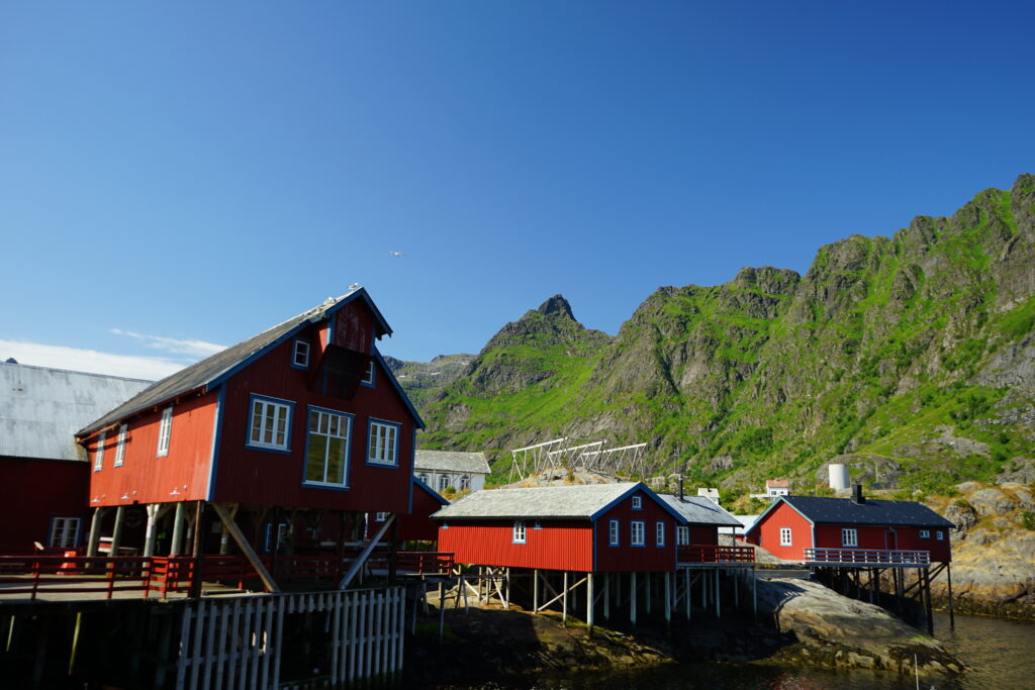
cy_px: 345
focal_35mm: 28
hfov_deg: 65.5
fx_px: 805
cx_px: 518
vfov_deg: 46.4
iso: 100
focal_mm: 28
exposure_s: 1/100
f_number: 8
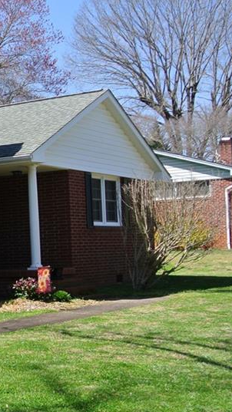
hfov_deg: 14.1
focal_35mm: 78
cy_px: 238
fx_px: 853
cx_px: -151
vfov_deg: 27.1
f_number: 4.5
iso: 100
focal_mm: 14.5
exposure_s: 1/500
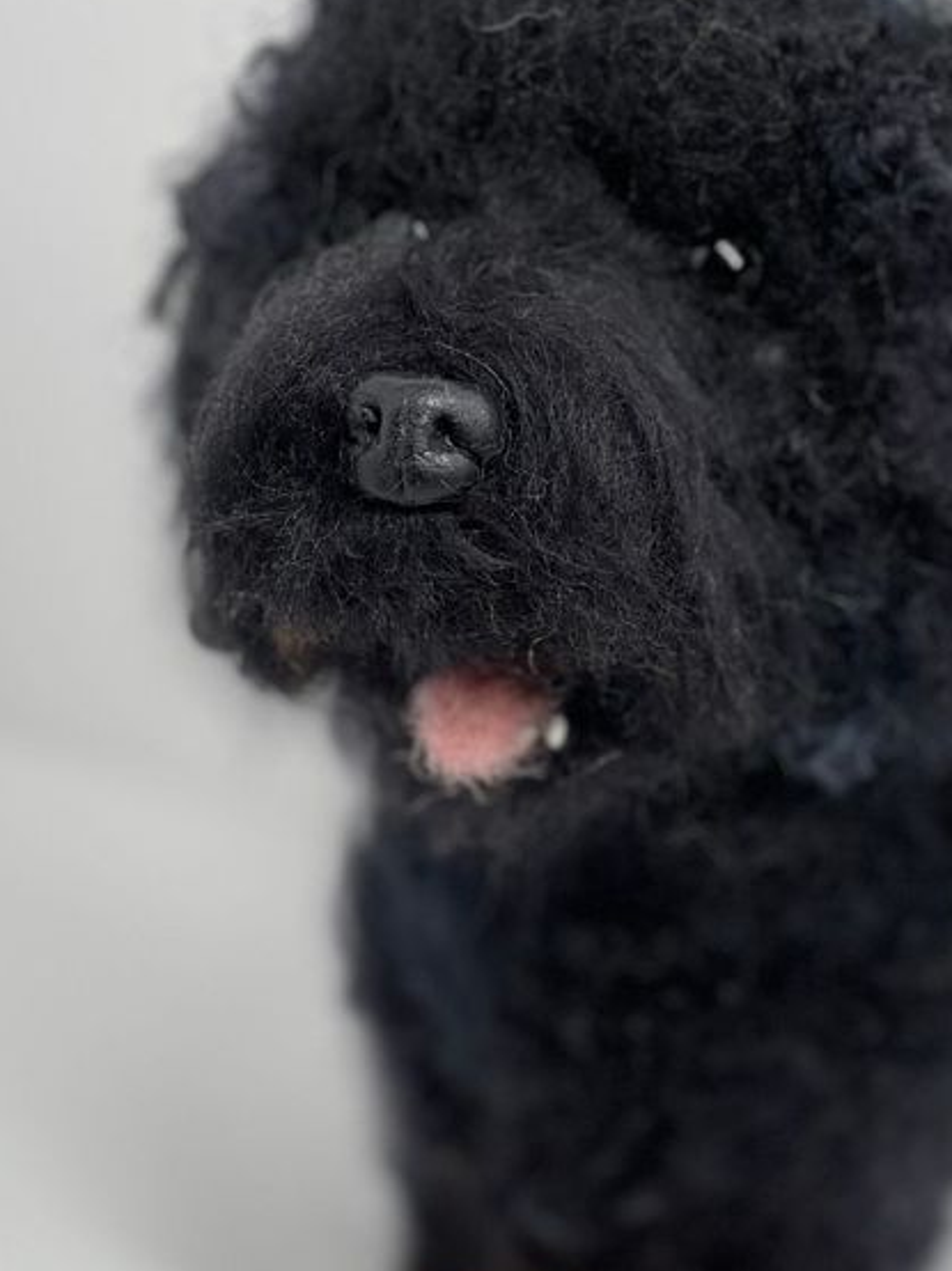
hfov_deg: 13.3
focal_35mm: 111
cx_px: 585
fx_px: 4073
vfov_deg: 17.6
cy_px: 922
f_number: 2.2
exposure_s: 1/74
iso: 40
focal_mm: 7.5
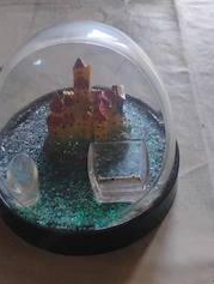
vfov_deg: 40.3
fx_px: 386
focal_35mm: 47
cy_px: 140
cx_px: 100
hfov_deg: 31.0
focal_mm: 4.26
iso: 519
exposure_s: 1/50
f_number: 1.8
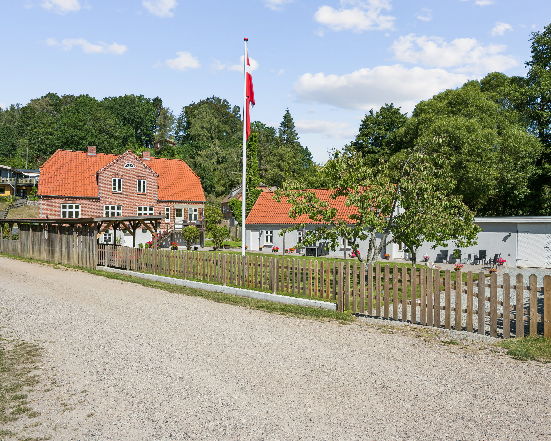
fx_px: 375
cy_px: 224
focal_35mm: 23
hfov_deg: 72.6
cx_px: 269
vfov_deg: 60.9
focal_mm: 20
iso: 200
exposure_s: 1/800
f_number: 8
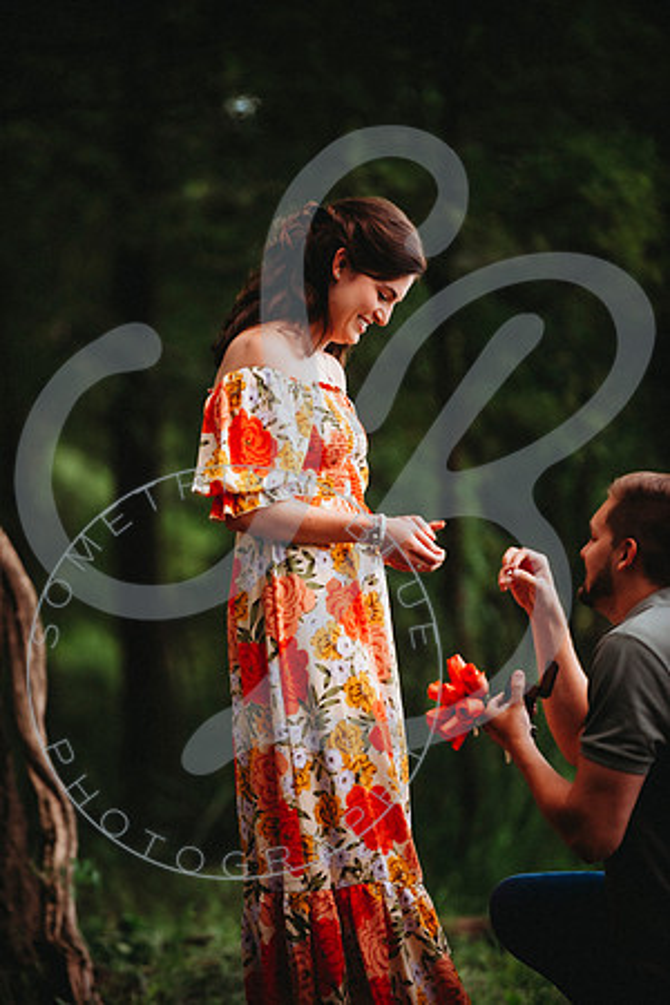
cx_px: 335
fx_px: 5583
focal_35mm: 200
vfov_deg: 10.3
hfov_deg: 6.9
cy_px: 502
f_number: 2.8
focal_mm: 200
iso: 1250
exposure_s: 1/320
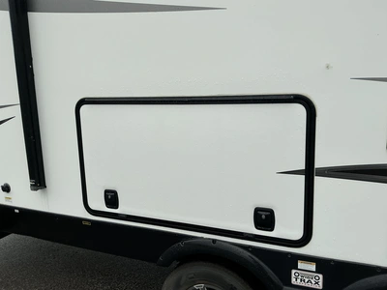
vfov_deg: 49.7
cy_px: 145
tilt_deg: -6.1
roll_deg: +0.1
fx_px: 313
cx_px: 194
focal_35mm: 28
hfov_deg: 63.4
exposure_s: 1/1534
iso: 25
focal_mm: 3
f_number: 1.8
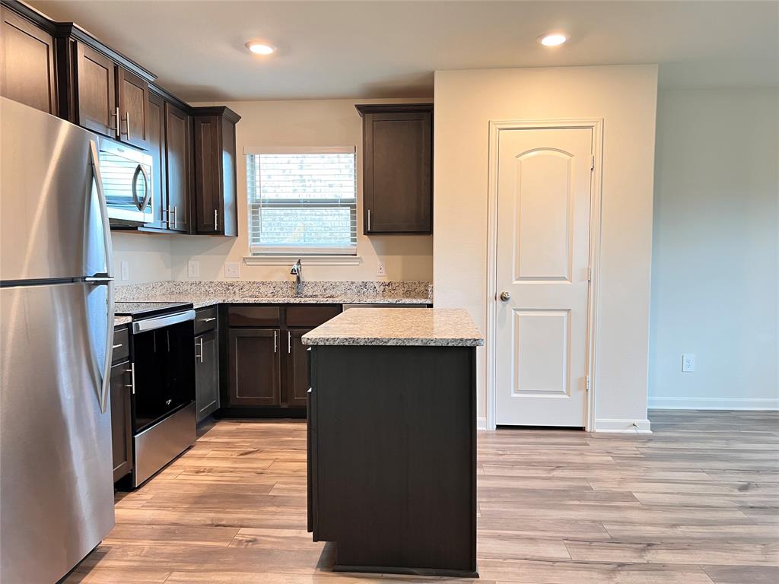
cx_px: 390
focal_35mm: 26
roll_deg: -0.6
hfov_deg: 67.3
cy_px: 292
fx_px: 585
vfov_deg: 53.1
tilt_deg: -4.6
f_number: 1.5
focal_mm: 5.7
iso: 125
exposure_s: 1/60
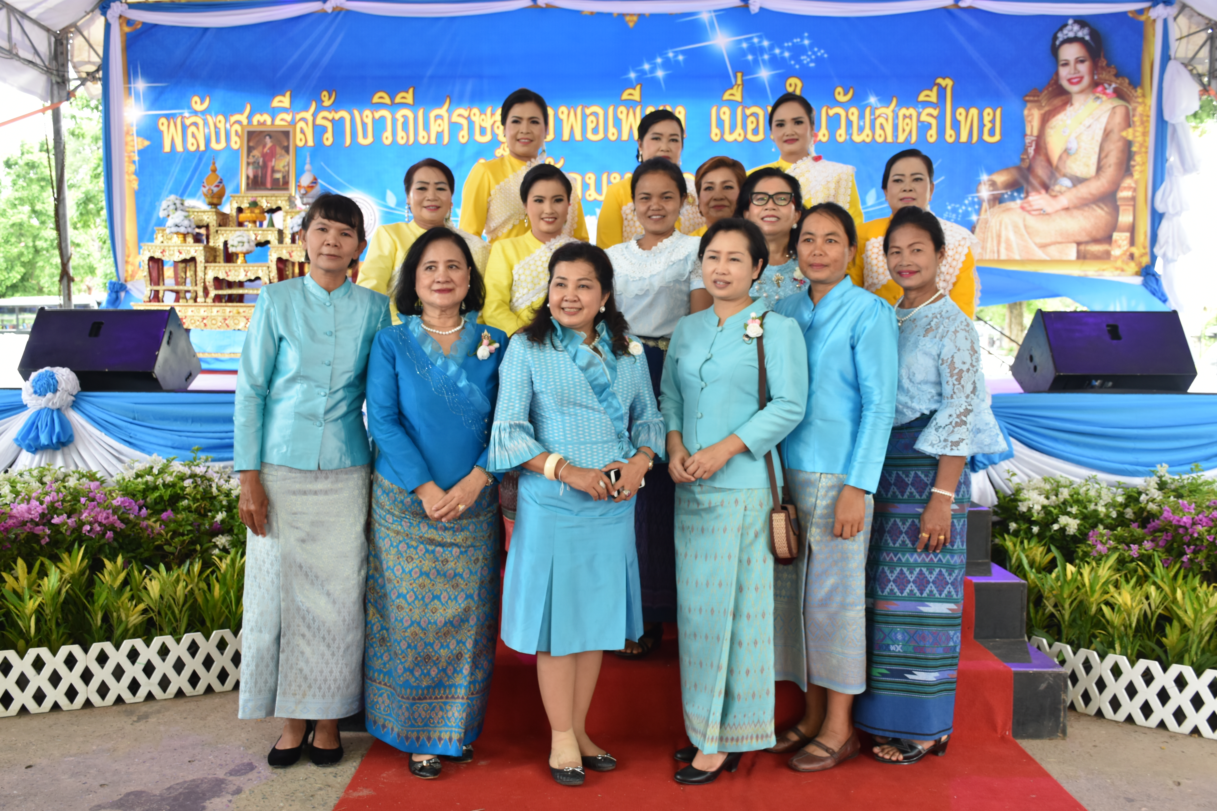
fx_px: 1166
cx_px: 608
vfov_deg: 38.4
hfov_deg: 55.1
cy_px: 406
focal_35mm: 34
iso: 400
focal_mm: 23
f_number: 4.5
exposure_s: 1/80
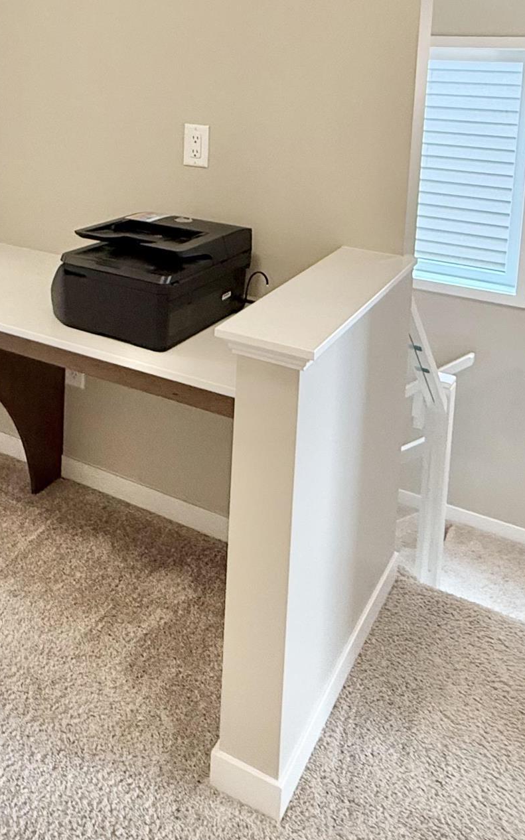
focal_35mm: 36
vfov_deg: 49.6
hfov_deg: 34.0
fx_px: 824
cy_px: 127
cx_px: 88
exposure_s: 1/60
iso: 320
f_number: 2.2
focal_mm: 2.22
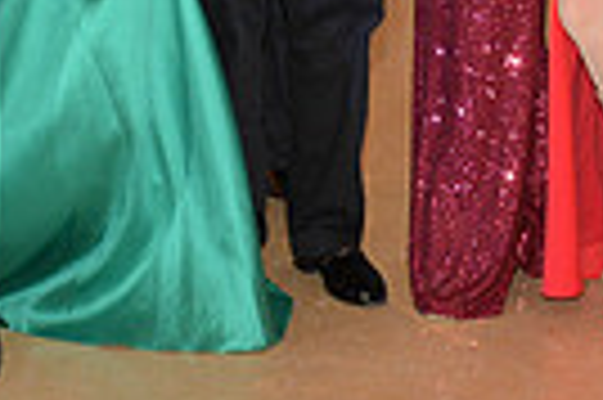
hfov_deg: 14.8
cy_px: -330
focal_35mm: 139
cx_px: 378
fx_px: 2325
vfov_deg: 9.4
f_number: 6.3
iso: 1600
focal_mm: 32
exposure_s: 1/250
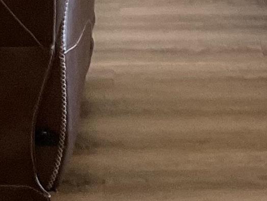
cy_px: -165
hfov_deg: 11.5
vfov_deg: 8.4
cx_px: 229
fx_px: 1319
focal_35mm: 171
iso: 250
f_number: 1.8
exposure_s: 1/60
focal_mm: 3
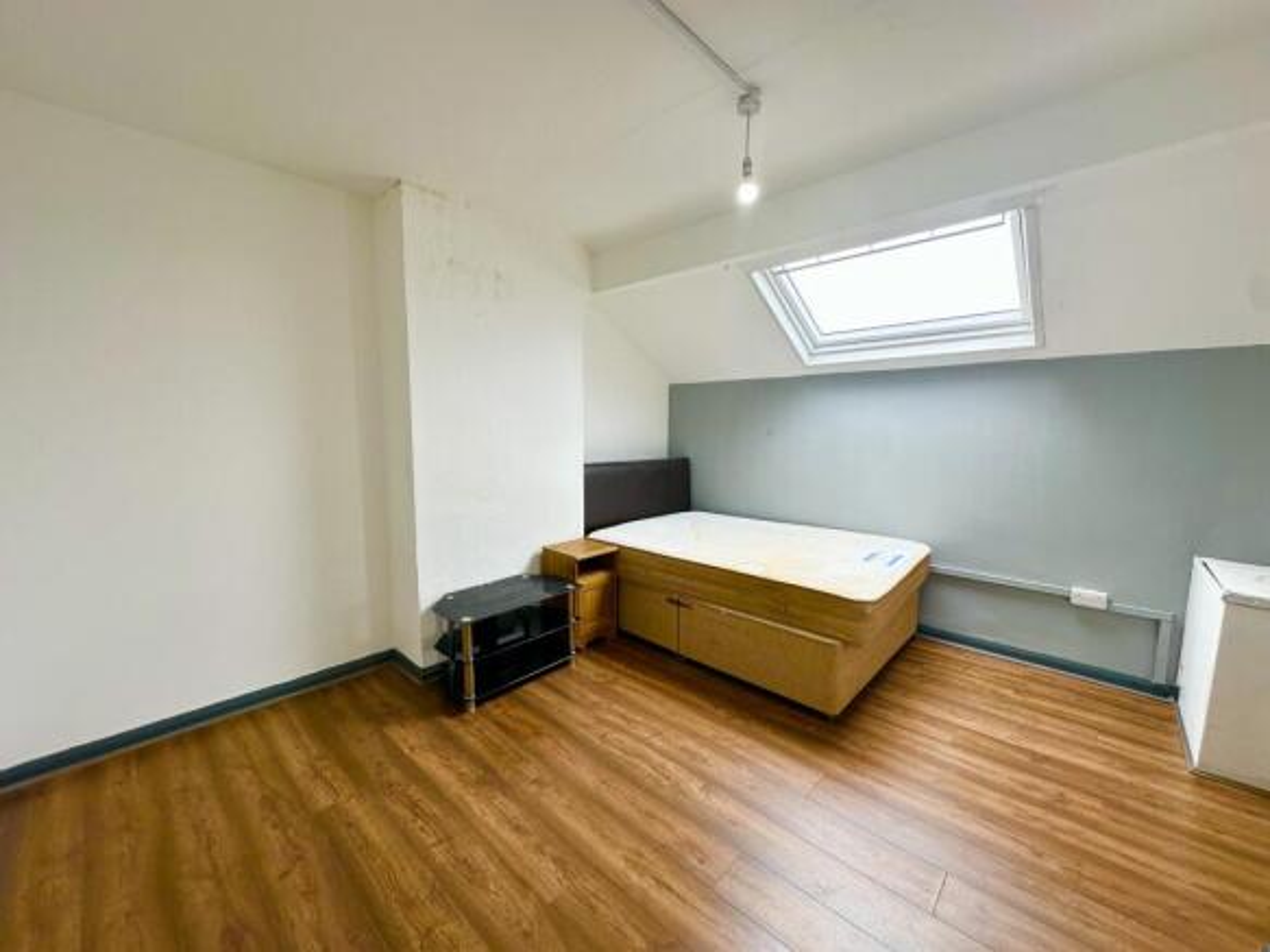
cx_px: 635
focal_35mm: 14
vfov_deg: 85.7
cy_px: 476
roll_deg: -1.1
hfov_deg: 102.1
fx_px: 514
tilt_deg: -6.1
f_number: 2.2
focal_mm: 2.22
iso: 80
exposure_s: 1/99
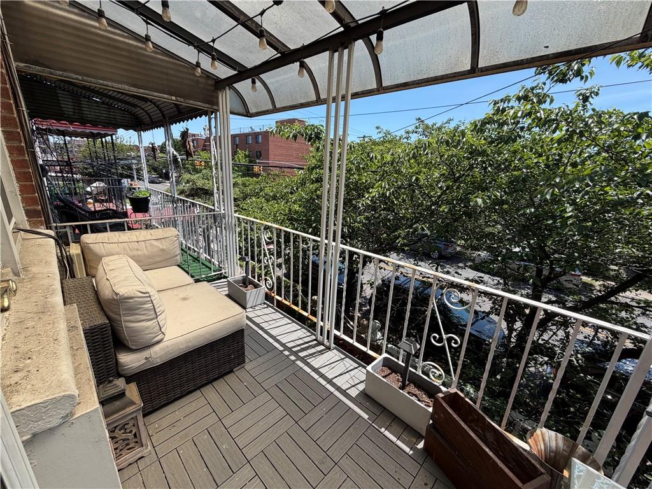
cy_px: 244
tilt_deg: -17.1
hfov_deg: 102.1
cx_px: 326
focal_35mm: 14
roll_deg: -2.9
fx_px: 264
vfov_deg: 85.7
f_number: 2.2
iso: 40
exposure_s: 1/751
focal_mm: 2.22
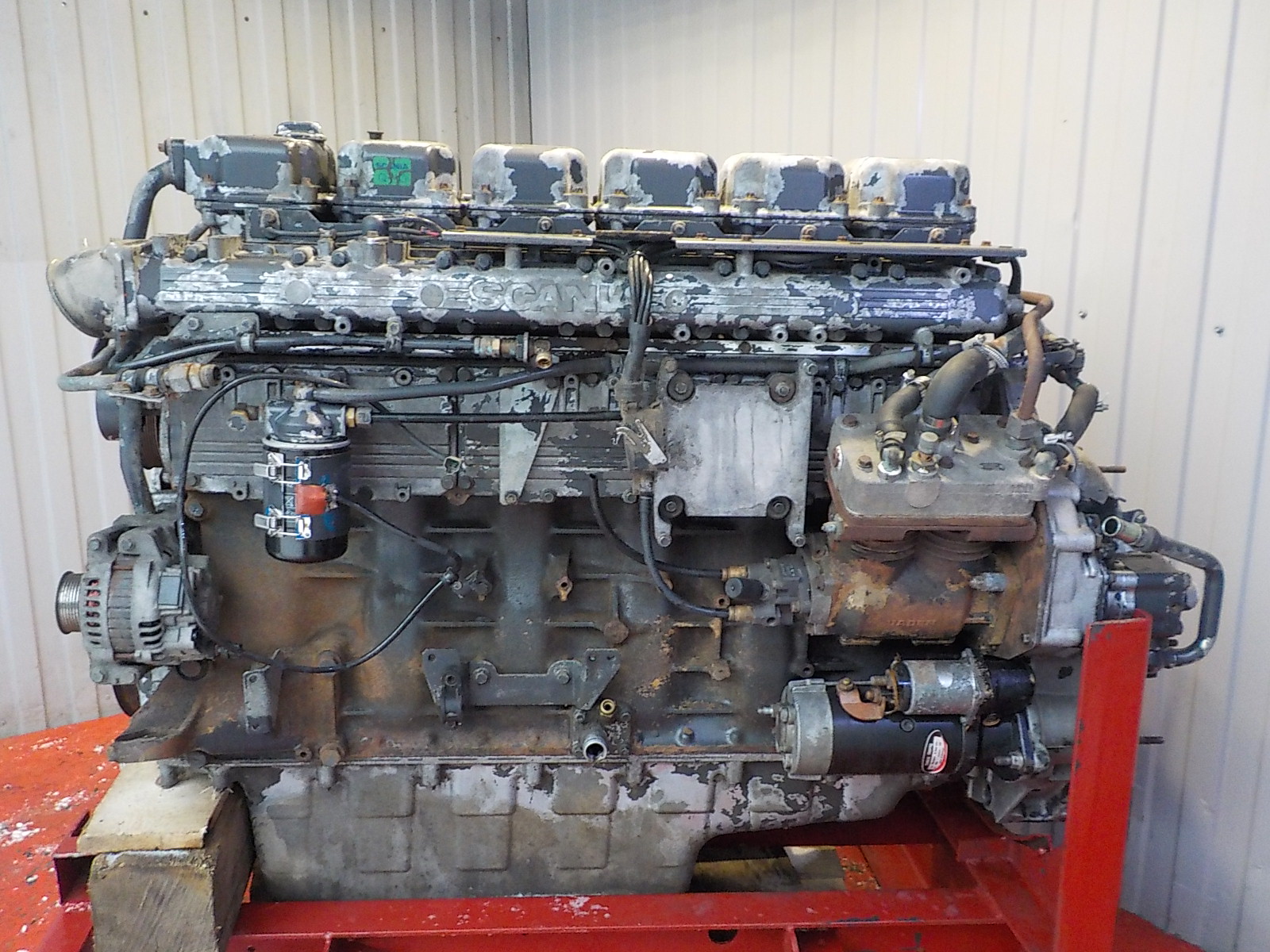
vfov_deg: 46.8
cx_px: 635
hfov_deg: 60.0
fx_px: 1101
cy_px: 476
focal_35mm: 30
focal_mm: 4.1
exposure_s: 1/30
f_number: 3.3
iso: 360
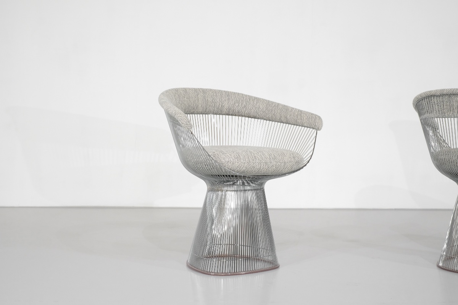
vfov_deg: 25.5
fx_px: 674
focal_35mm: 53
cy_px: 152
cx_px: 229
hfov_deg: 37.5
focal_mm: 35
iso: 800
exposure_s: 1/56
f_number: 8
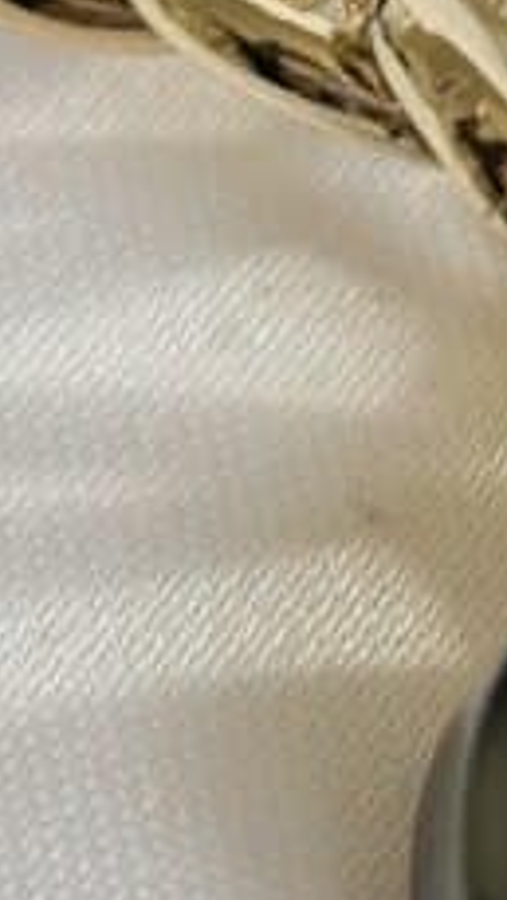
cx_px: 185
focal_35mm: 253
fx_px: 6040
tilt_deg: -59.1
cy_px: 287
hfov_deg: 4.8
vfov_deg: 8.5
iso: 32
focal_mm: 5.96
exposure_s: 1/213
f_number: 1.6
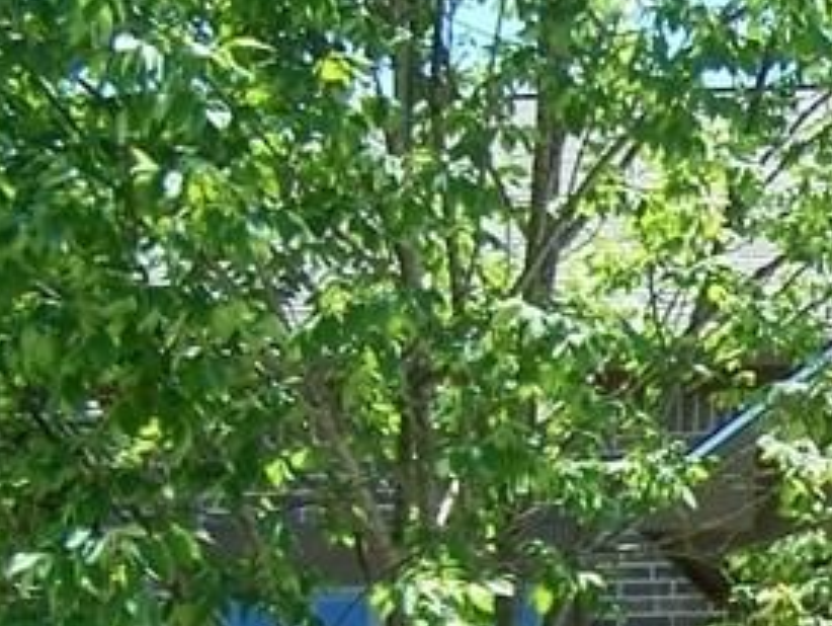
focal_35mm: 142
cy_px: 726
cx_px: 1275
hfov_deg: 13.1
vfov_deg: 10.3
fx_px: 3416
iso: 80
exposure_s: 1/500
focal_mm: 6.3
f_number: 2.8
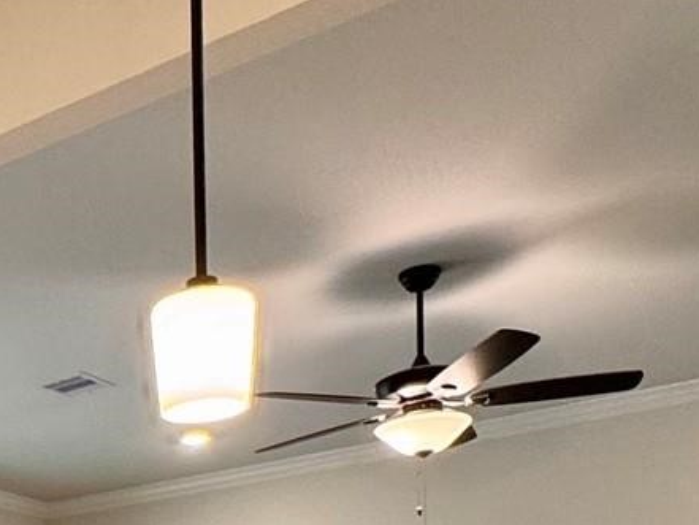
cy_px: 784
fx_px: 1313
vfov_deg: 19.7
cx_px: -233
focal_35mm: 65
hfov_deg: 25.3
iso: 160
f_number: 2.2
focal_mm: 2.22
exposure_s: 1/120
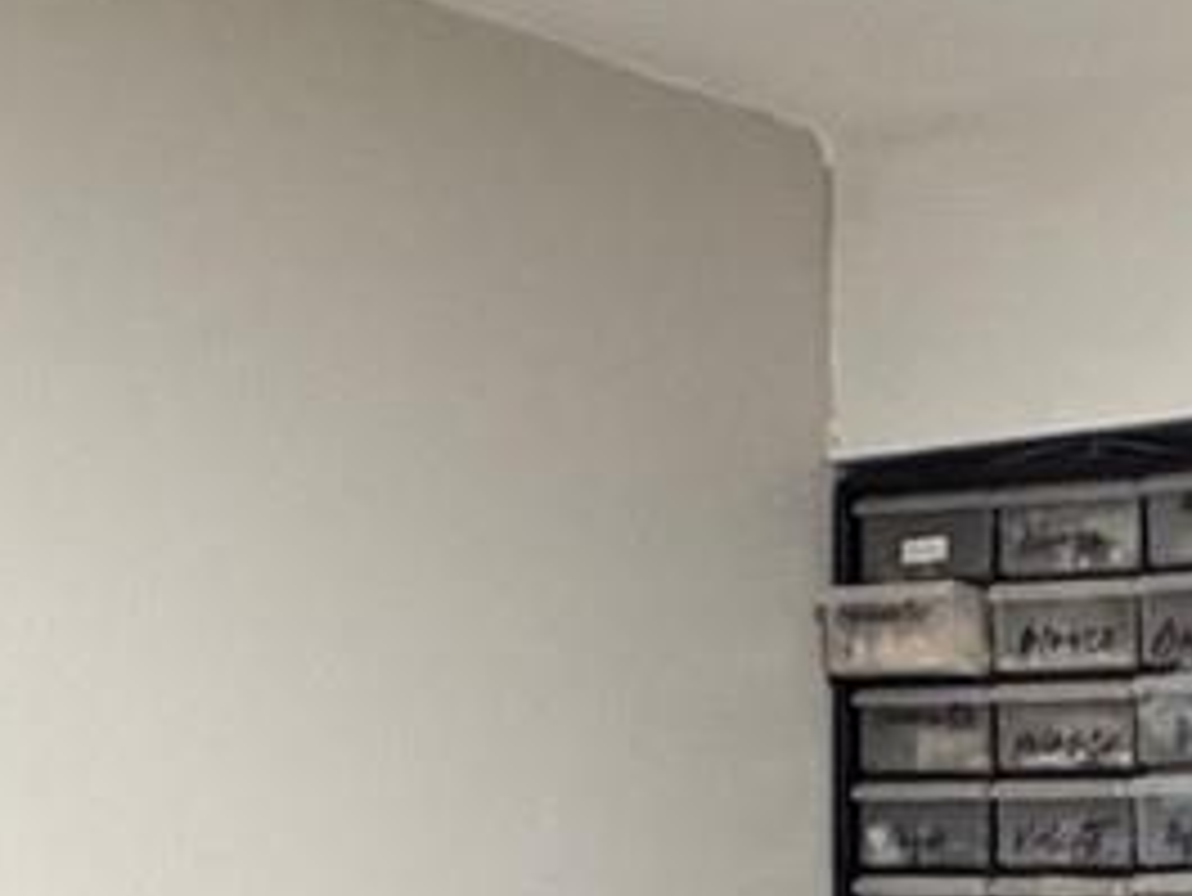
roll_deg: -1.1
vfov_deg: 12.1
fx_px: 3721
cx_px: 1313
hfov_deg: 17.6
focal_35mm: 108
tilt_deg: -9.6
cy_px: 1842
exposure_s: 1/60
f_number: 2.2
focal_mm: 2.22
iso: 400
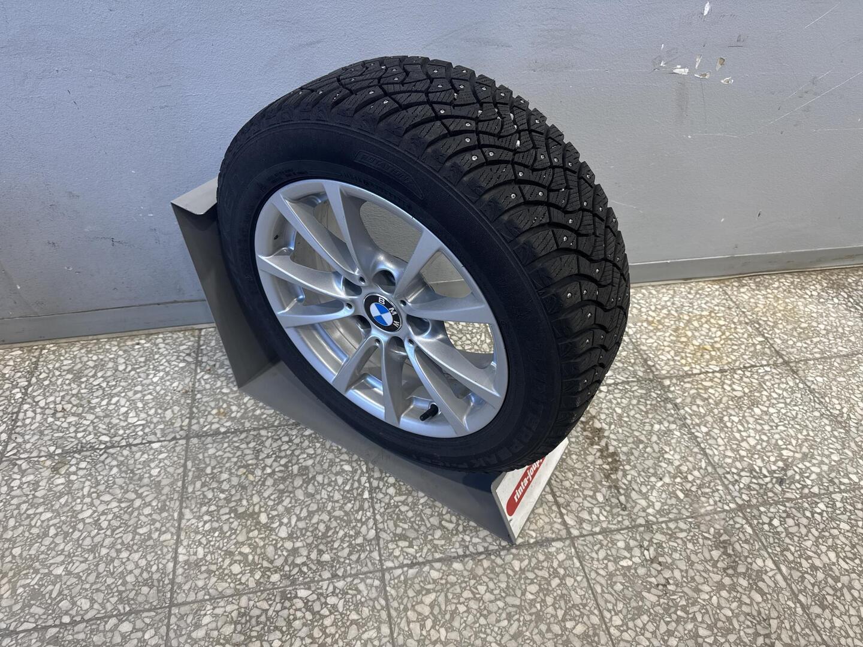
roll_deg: -2.9
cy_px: 324
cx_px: 432
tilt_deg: -42.9
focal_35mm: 24
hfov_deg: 71.6
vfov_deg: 56.8
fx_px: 598
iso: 80
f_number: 1.78
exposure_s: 1/100
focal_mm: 6.76
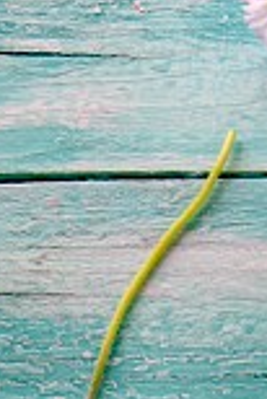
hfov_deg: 5.2
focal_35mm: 249
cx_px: 807
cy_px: 894
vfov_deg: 7.8
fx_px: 2767
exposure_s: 1/125
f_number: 4.5
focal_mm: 25
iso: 100
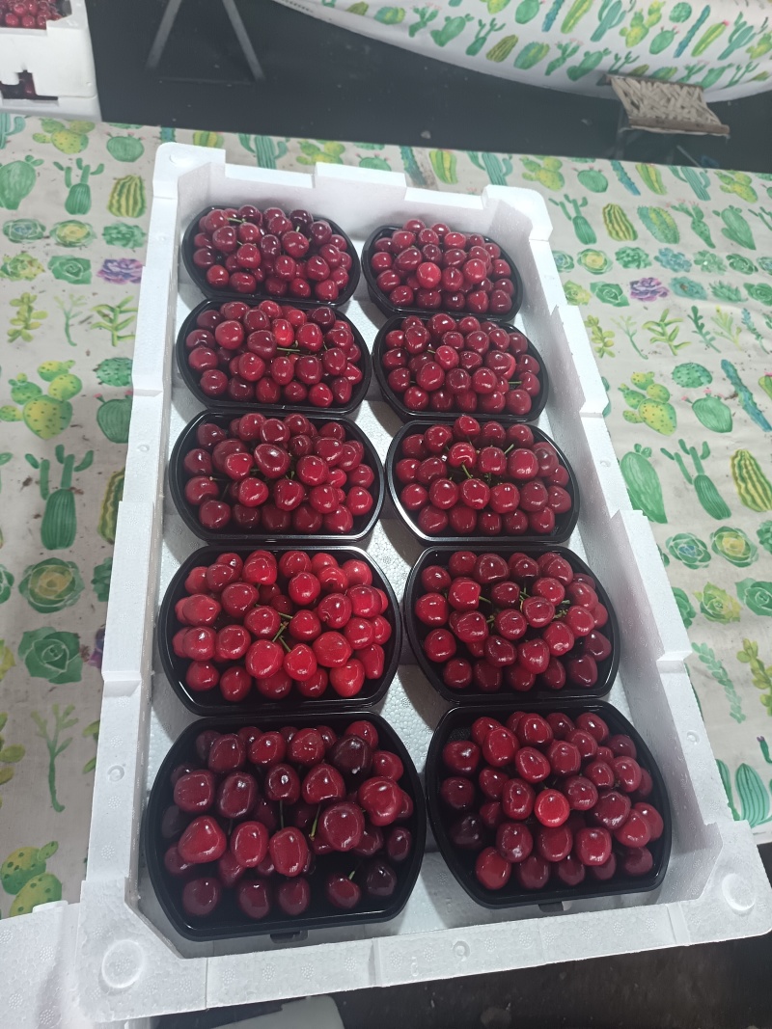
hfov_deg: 56.8
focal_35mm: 24
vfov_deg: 71.6
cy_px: 514
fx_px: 714
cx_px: 386
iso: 690
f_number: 1.75
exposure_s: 1/100
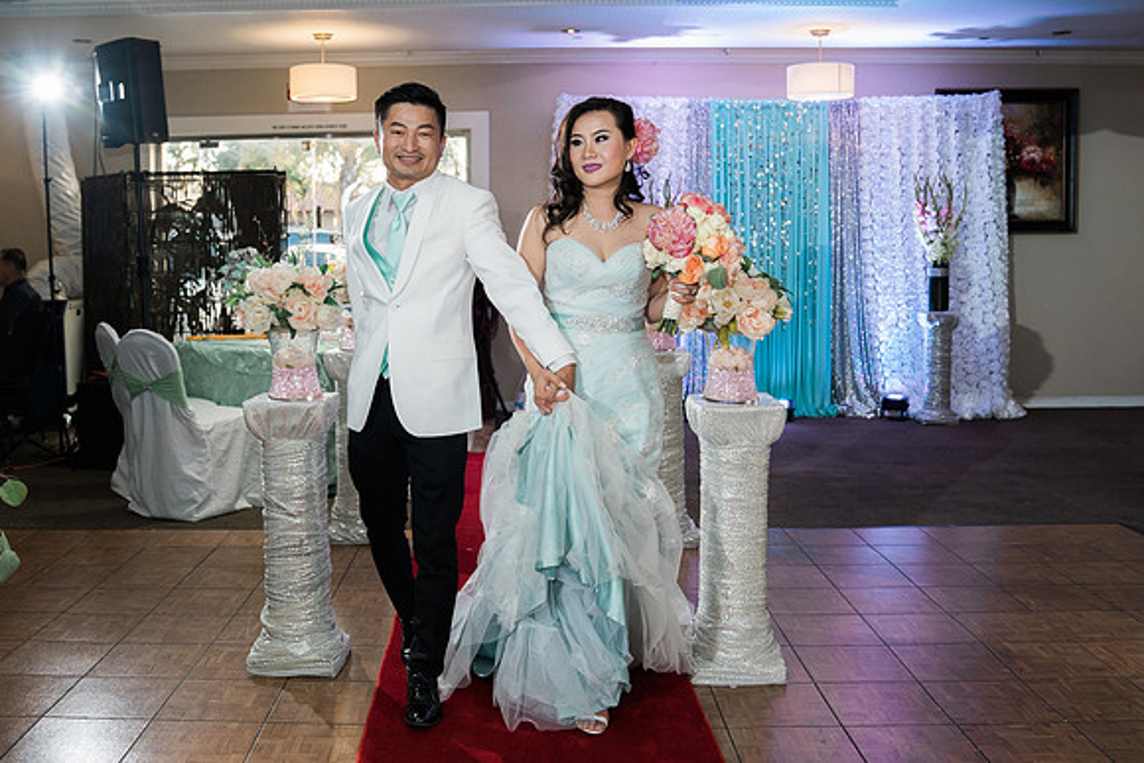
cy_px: 349
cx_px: 500
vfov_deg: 37.6
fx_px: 1121
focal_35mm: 35
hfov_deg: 53.9
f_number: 2.8
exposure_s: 1/160
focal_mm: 24
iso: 1000
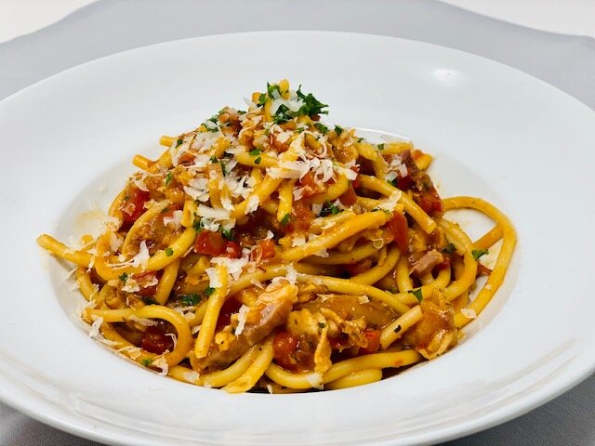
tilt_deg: -34.7
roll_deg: +2.6
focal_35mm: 52
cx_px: 298
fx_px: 894
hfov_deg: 36.8
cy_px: 223
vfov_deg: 28.0
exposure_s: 1/120
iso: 32
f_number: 2
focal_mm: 6
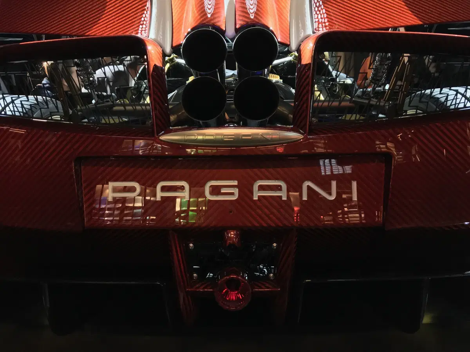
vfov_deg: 49.7
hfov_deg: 63.4
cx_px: 235
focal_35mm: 28
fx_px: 380
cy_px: 176
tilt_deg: -6.9
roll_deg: +1.4
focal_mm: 3.99
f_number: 1.8
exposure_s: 1/20
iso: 200
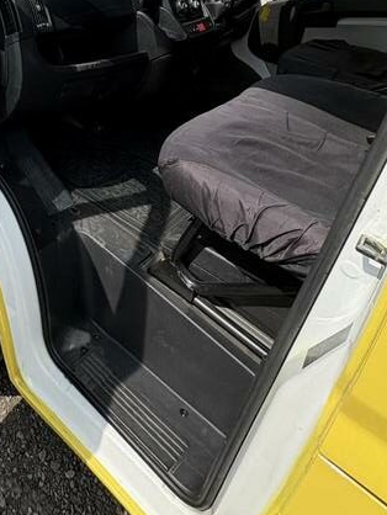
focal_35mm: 30
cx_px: -17
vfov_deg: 50.0
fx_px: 447
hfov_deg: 39.9
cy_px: 12
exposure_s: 1/1256
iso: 64
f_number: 2.2
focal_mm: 2.22
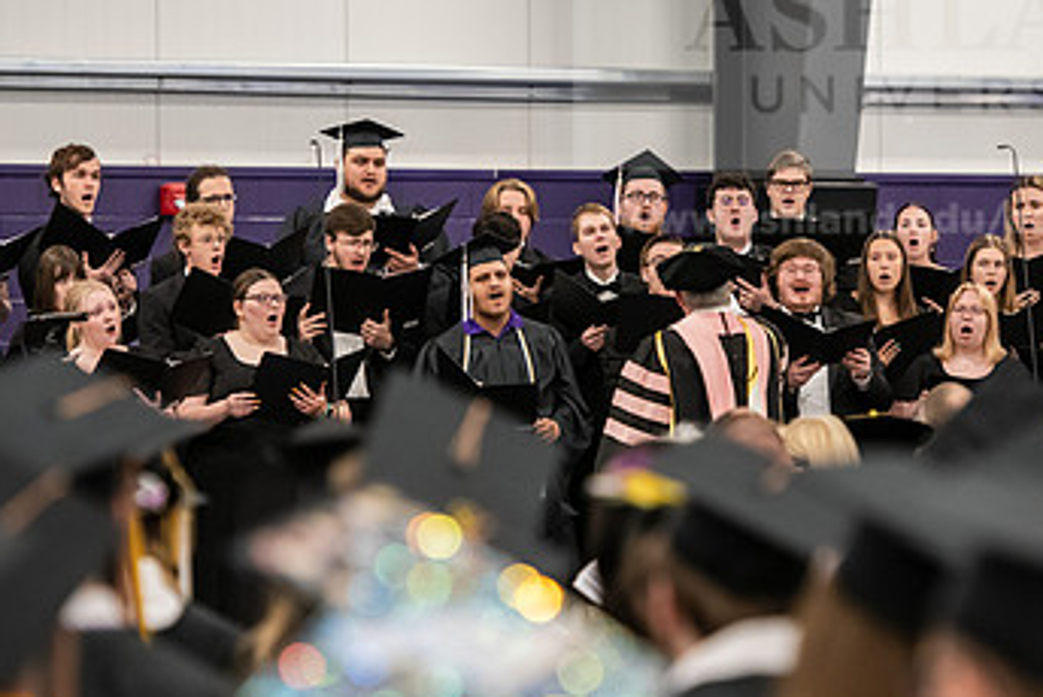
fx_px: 6843
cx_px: 482
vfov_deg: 5.8
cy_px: 283
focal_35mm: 236
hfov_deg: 8.7
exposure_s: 1/200
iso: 3200
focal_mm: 140
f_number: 3.2
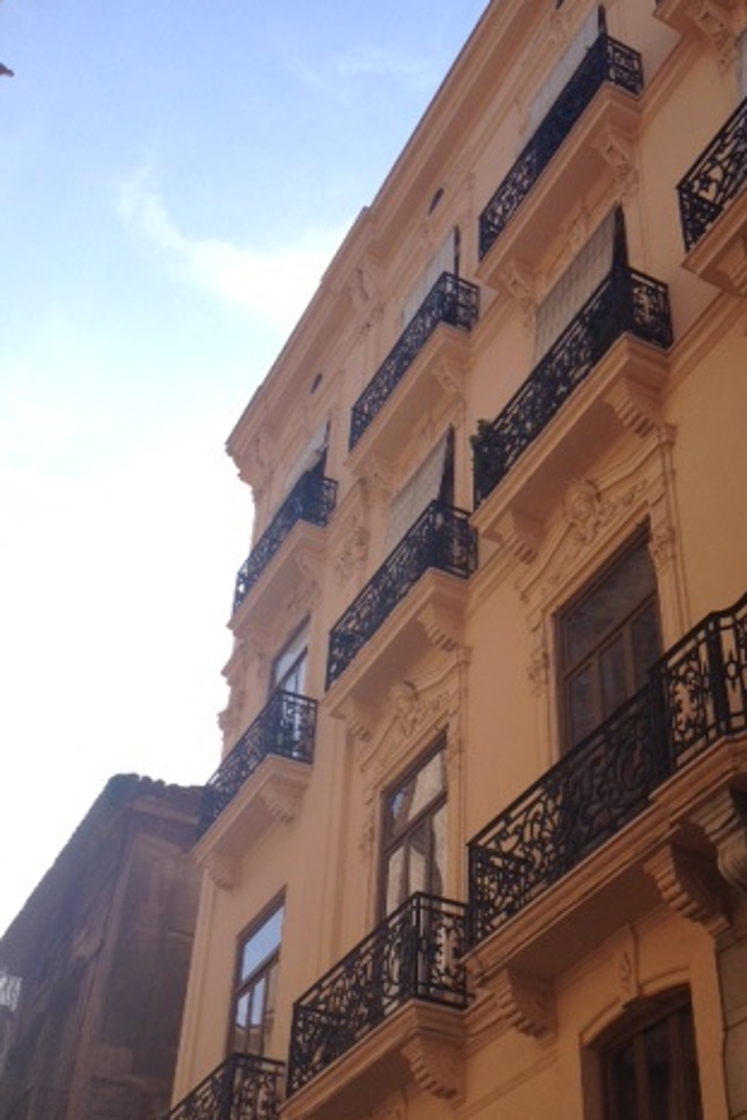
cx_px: 459
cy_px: 627
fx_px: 1555
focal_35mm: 50
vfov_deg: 39.5
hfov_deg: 26.9
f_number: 2.4
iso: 50
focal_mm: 4.28
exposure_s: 1/1200
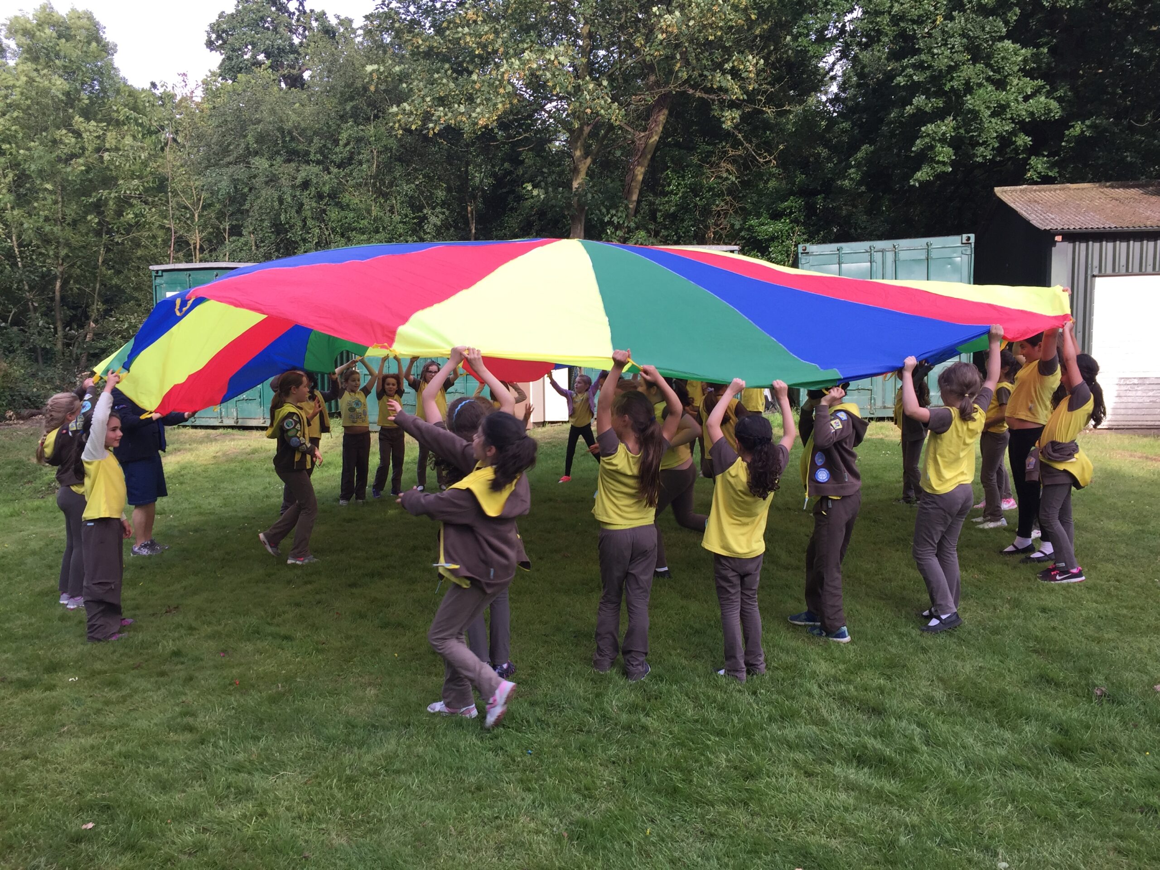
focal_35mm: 29
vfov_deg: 48.2
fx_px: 972
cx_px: 580
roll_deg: -0.9
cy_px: 435
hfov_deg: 61.7
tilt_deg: -6.6
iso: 32
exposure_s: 1/271
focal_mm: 4.15
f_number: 2.2
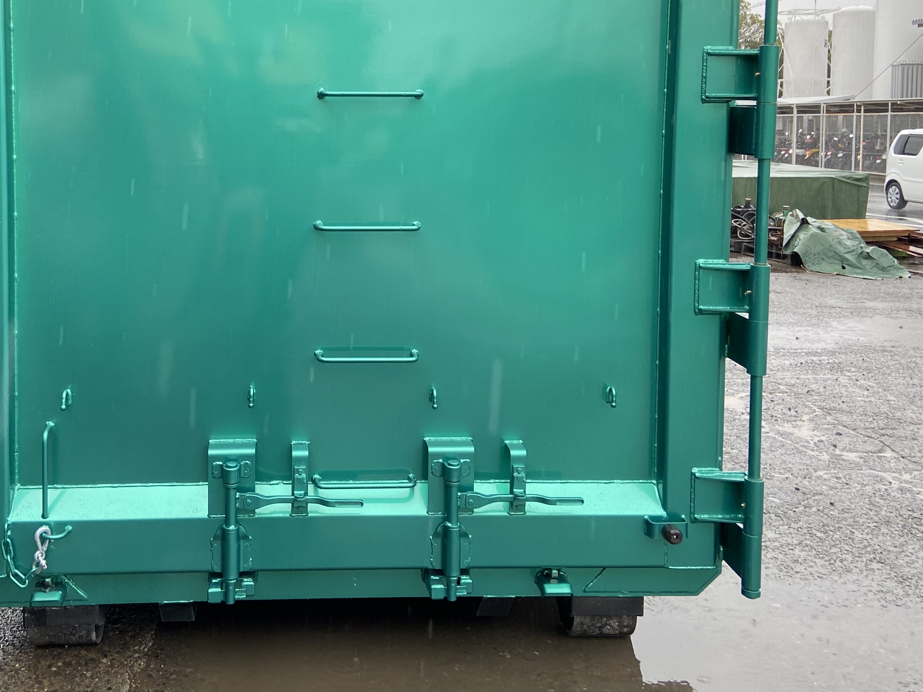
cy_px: 197
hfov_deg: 46.3
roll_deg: +0.2
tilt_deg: -3.2
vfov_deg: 35.4
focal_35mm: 40
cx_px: 335
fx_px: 1067
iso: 40
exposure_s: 1/122
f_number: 1.8
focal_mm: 4.25
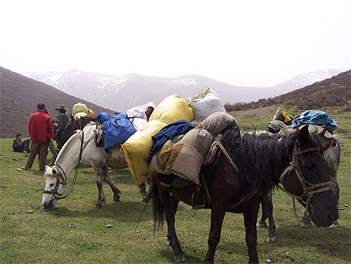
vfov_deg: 37.8
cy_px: 132
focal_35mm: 38
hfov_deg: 49.0
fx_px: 386
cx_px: 176
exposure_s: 1/500
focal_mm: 6.3
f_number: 4
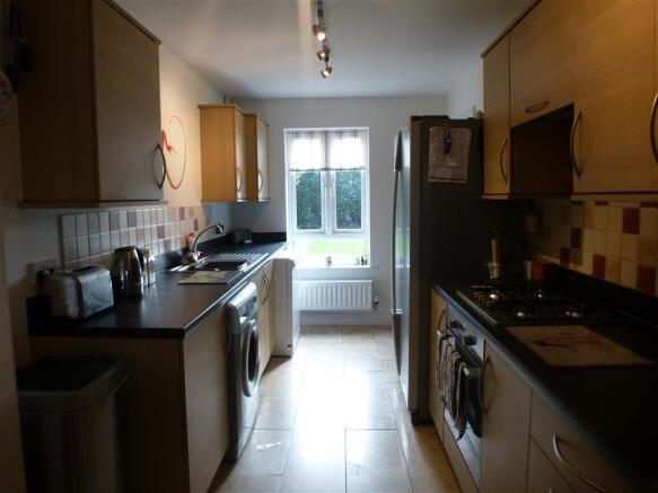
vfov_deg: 56.8
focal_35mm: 24
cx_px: 329
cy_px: 246
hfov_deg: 71.6
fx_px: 456
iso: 250
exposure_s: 1/60
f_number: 3.3
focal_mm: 4.3
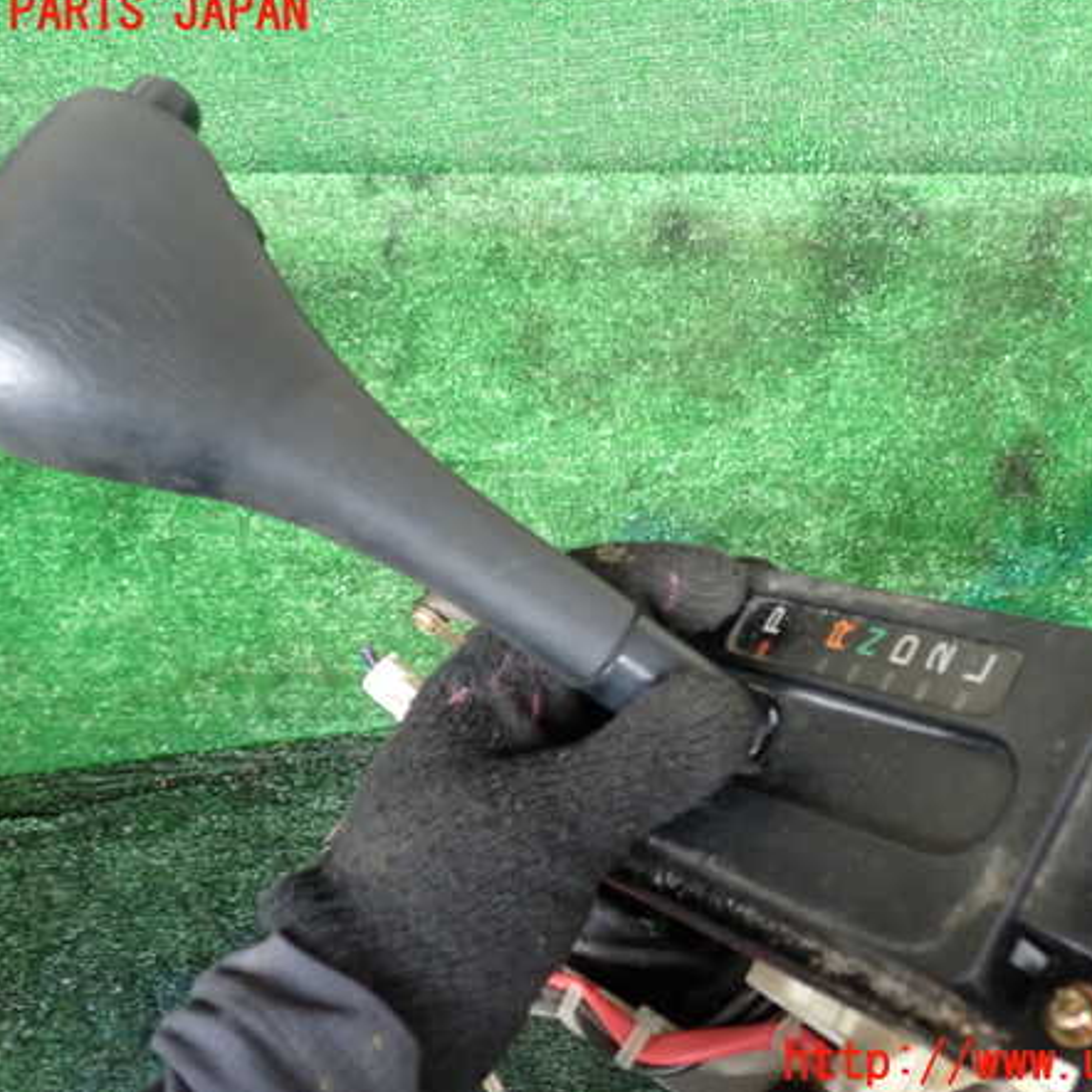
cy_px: 539
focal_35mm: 36
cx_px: 600
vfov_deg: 46.0
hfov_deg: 46.0
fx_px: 1285
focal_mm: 5.4
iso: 250
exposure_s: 1/30
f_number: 2.3
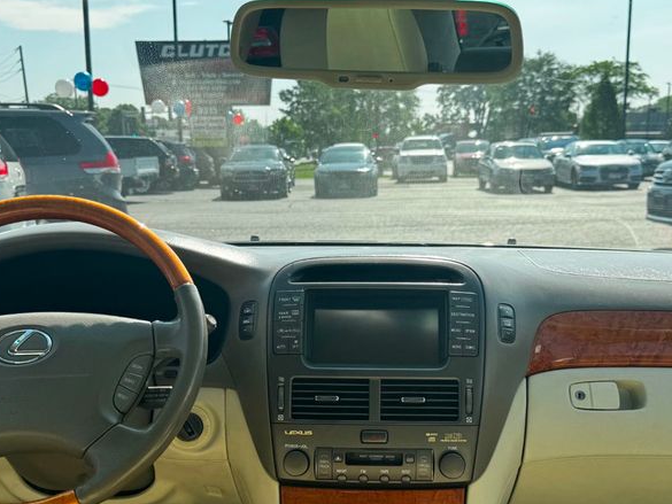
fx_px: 816
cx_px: 369
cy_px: 340
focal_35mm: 42
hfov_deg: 44.7
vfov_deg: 34.0
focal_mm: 6.76
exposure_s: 1/2833
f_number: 1.78
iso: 80
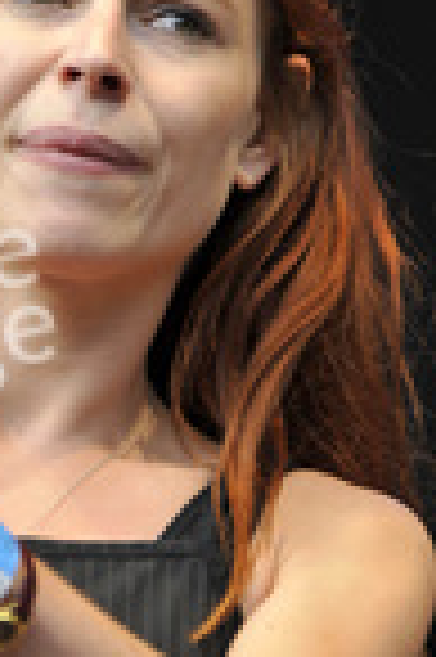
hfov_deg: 1.8
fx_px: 13511
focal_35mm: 742
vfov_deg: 2.8
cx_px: -45
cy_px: 562
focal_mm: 270
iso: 400
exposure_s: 1/200
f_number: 6.3
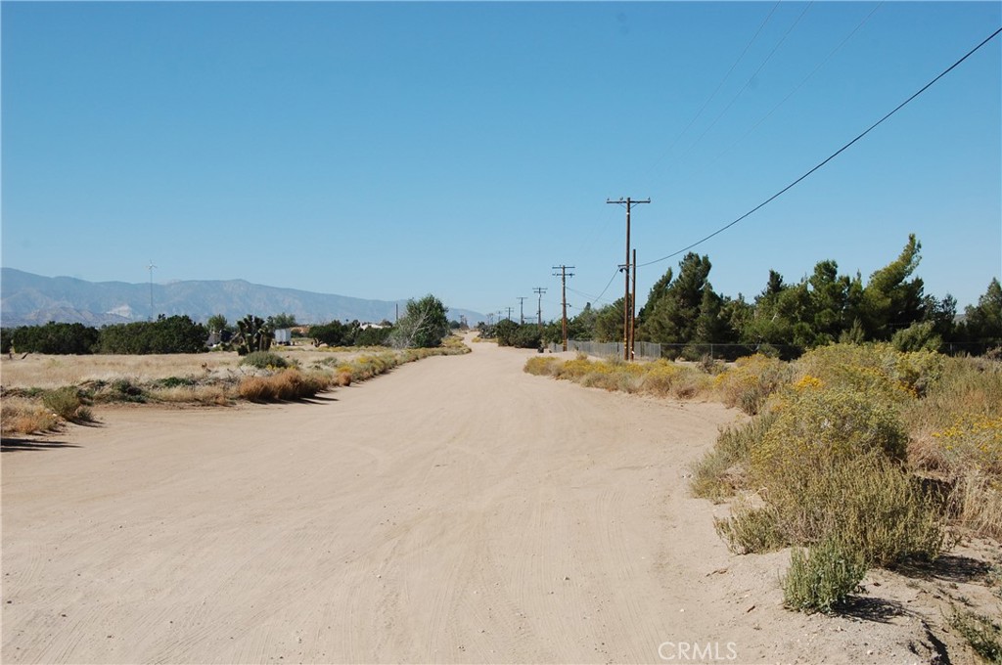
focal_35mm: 51
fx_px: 1418
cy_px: 332
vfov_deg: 26.4
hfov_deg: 38.9
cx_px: 501
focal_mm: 34
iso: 200
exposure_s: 1/400
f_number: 10
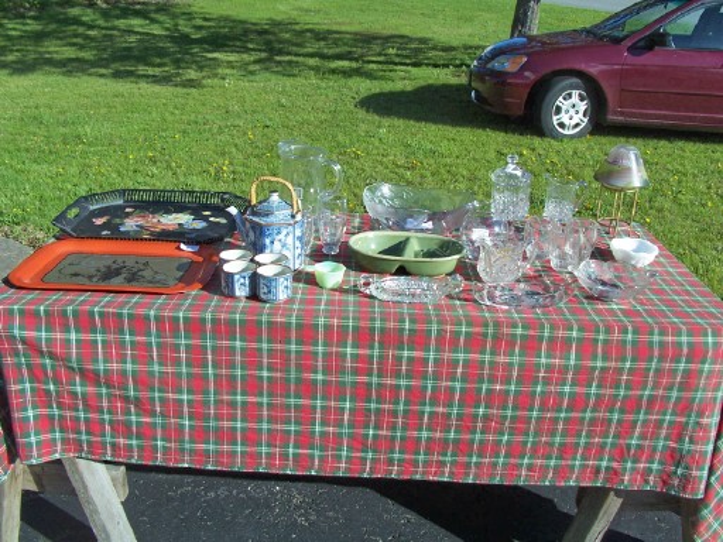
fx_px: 731
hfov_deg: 52.6
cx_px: 362
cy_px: 271
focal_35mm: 35
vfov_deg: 40.7
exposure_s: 1/500
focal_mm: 6
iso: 80
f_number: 4
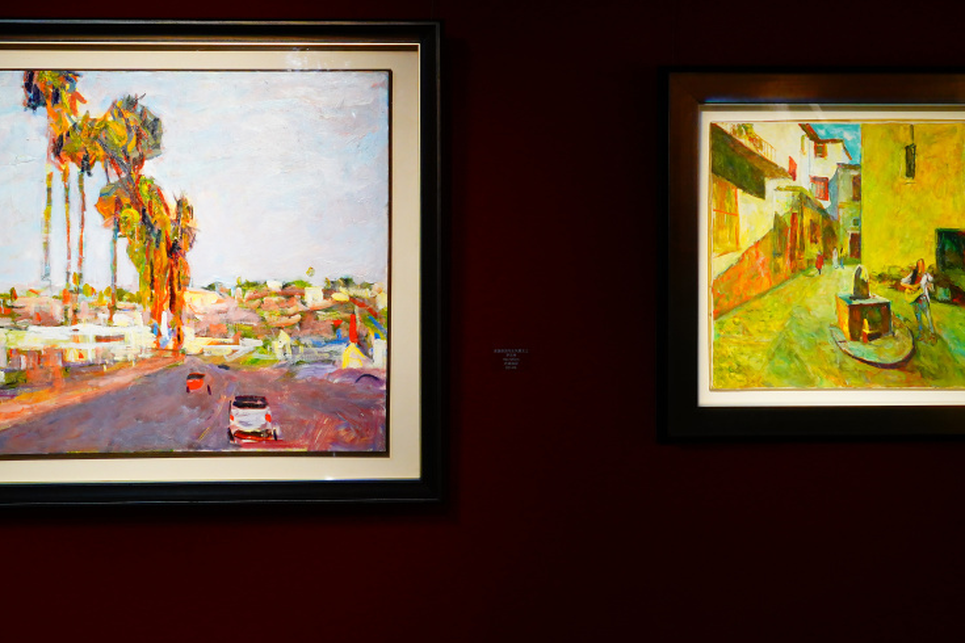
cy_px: 266
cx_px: 450
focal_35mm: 46
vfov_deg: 29.2
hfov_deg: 42.7
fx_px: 1233
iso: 1600
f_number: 5.6
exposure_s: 1/80
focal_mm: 33
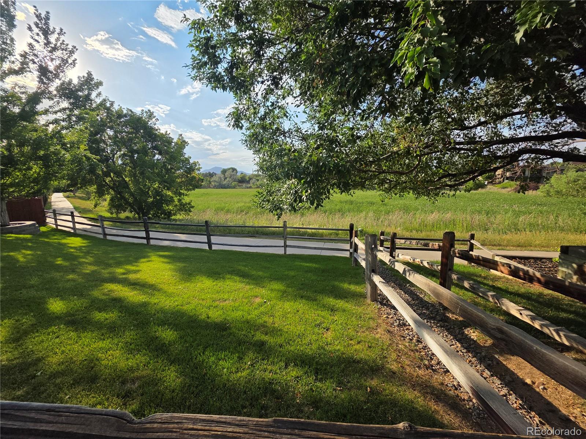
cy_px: 220
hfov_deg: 106.2
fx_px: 220
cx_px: 293
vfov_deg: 89.9
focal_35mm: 13
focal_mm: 2.2
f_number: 1.9
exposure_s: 1/1920
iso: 40
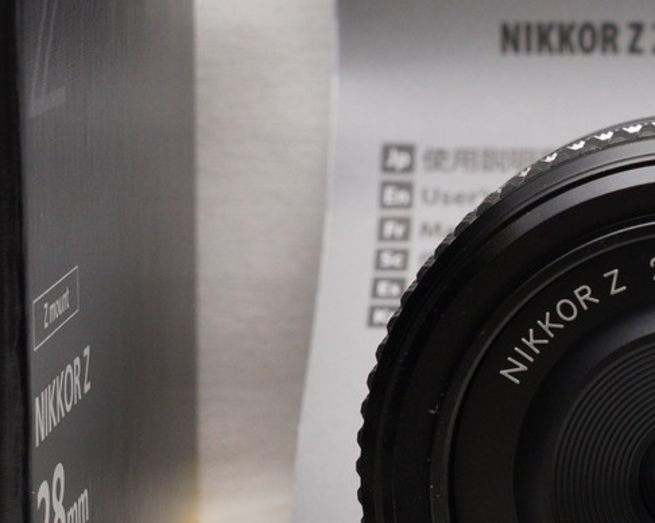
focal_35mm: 135
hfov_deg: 14.0
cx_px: 702
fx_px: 2606
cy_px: 357
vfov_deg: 11.4
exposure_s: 1/60
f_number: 8
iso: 800
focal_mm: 29
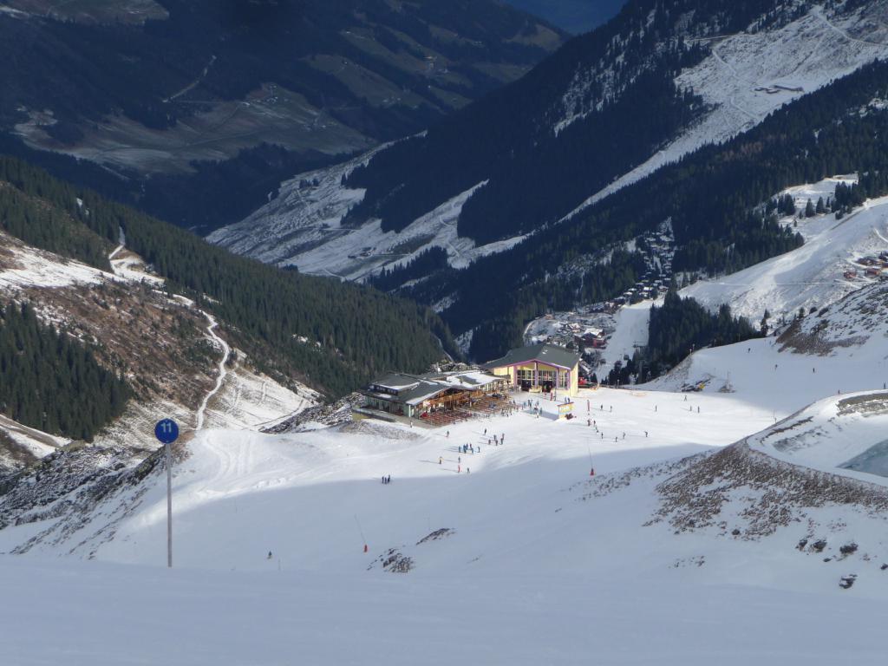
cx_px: 444
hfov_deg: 19.1
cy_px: 333
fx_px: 2642
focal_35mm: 103
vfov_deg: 14.4
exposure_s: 1/800
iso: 100
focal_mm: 17.5
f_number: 4.7
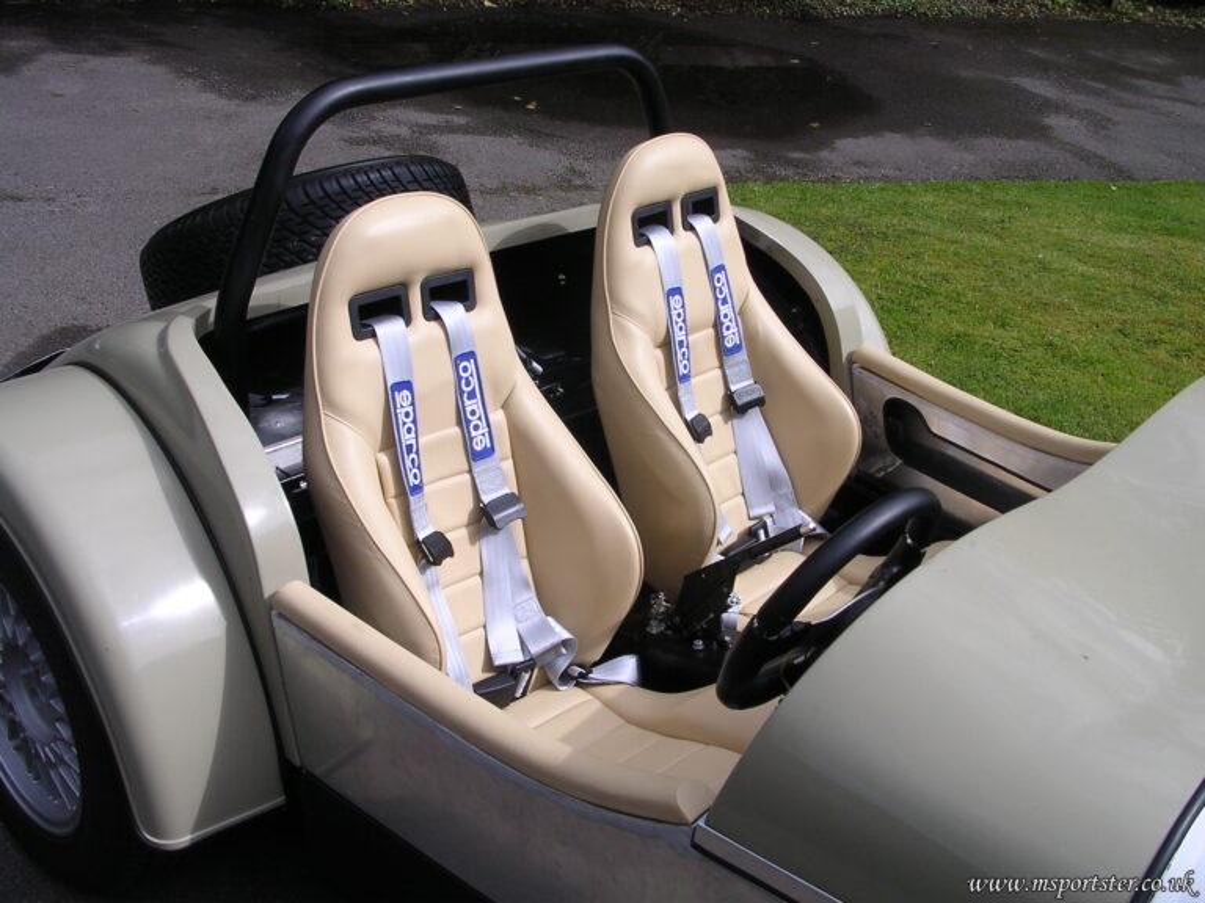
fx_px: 1323
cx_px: 602
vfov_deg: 37.7
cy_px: 452
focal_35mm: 38
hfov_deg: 49.0
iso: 100
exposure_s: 1/360
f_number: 5.6
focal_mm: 5.8
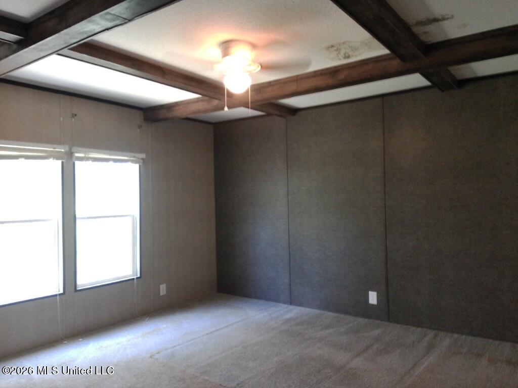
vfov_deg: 53.1
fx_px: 389
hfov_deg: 67.3
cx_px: 259
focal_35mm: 26
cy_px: 194
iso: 600
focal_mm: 3
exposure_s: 1/25
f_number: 2
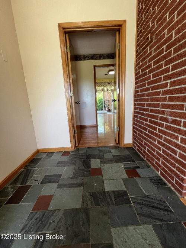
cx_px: 93
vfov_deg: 106.2
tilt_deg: -12.5
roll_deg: +2.8
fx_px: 93
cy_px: 124
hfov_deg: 89.9
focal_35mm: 13
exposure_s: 1/99
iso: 160
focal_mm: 1.57
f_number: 1.8
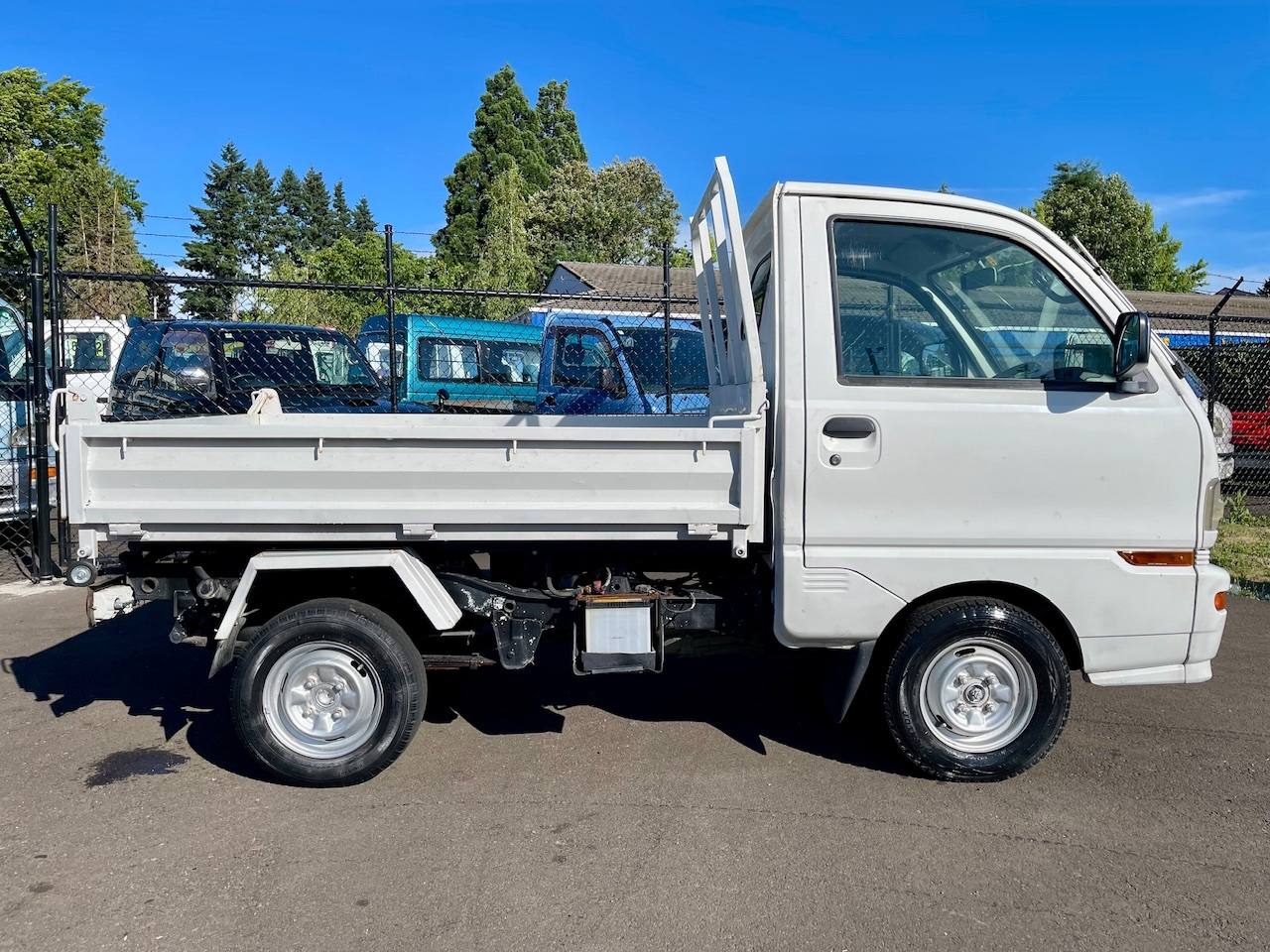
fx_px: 917
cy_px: 476
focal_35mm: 25
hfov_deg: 69.4
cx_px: 635
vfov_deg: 54.9
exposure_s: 1/6250
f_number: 1.6
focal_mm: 5.1
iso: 32
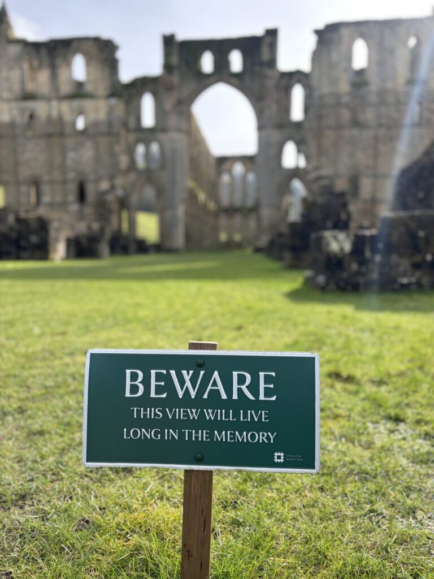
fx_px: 435
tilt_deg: -6.5
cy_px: 290
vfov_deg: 67.3
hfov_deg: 53.1
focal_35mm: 26
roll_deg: +0.2
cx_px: 217
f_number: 1.6
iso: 50
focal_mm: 5.96
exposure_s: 1/927
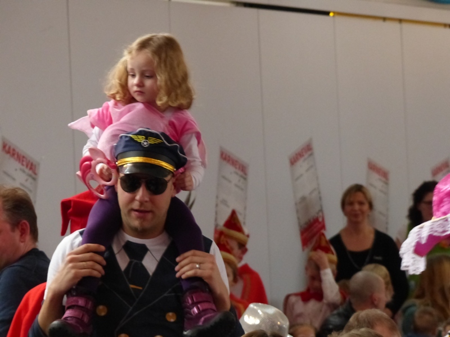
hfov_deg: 8.7
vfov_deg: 6.5
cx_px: 225
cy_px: 168
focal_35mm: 228
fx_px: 2964
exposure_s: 1/50
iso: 800
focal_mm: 41.1
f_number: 2.8
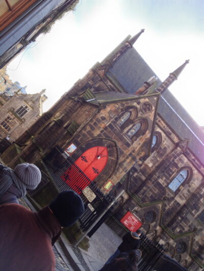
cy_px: 136
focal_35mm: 35
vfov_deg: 52.6
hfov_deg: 40.7
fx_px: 275
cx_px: 102
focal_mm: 4.28
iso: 50
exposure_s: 1/231
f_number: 2.4
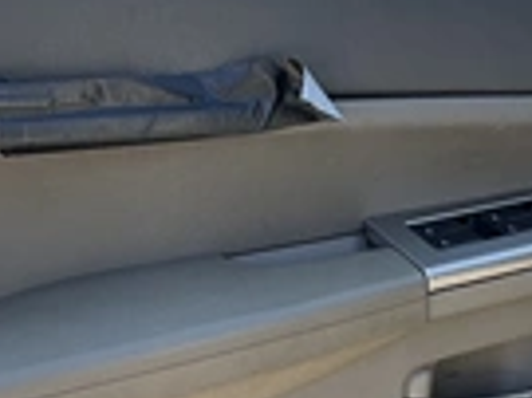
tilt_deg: -17.2
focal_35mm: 83
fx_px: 1274
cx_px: 248
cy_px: 363
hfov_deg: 23.6
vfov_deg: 17.5
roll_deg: +1.2
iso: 25
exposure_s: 1/342
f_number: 1.8
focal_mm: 3
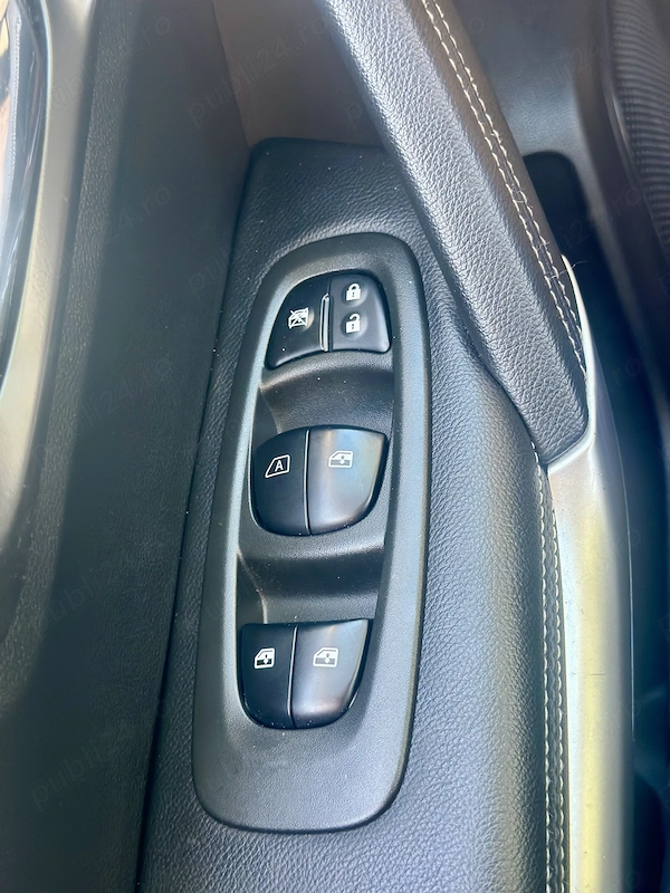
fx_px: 1239
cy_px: 446
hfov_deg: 30.3
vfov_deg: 39.7
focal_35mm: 48
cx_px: 335
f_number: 1.78
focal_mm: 6.86
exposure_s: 1/60
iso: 200
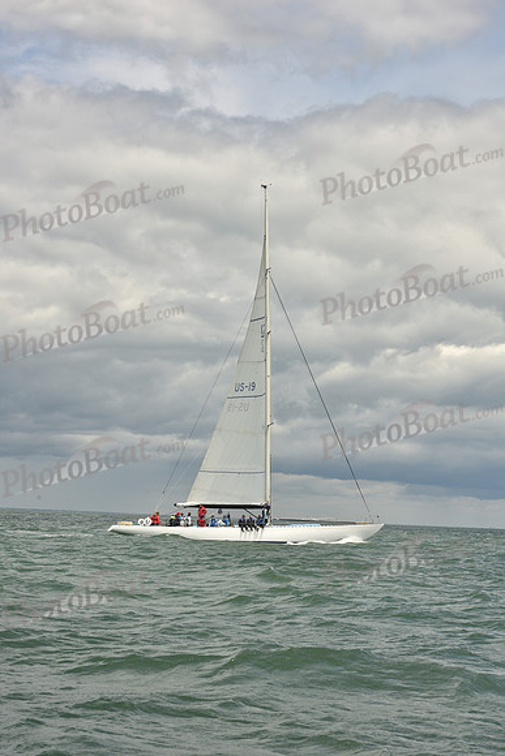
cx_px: 252
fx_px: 1472
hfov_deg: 19.5
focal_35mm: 70
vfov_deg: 28.8
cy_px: 378
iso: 320
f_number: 13
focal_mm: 70
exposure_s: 1/800
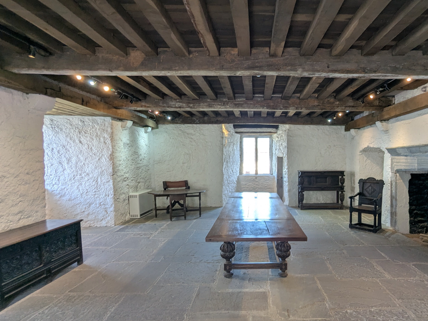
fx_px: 260
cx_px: 258
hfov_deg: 78.0
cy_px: 175
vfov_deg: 63.3
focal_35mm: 21
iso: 90
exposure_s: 1/50
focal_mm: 2.35
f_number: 2.2
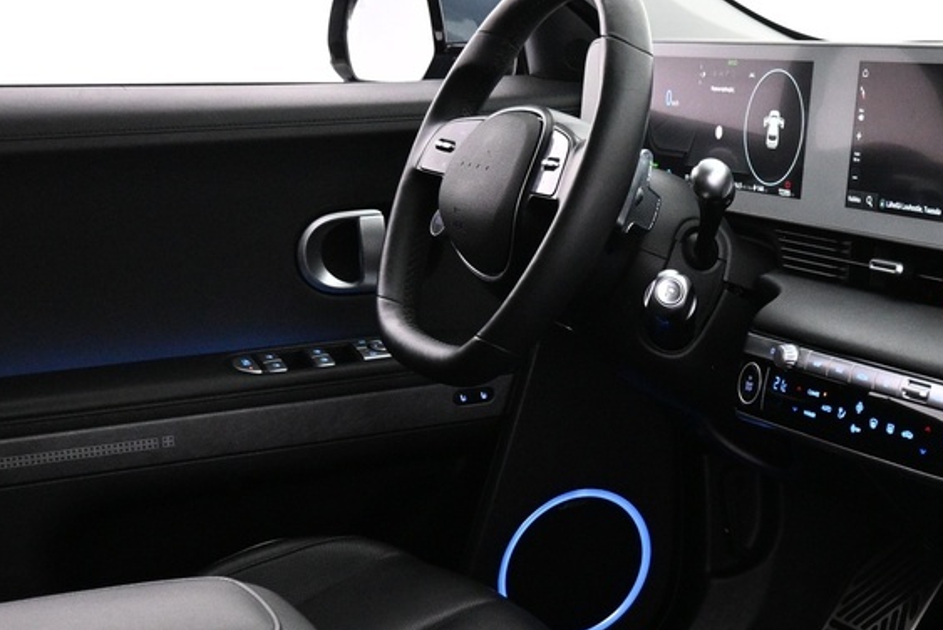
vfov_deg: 19.7
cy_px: 436
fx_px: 1808
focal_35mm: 69
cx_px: 832
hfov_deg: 28.2
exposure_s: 1/30
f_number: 3.5
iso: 1600
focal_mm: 16
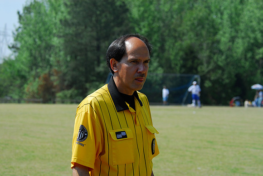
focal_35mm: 120
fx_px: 878
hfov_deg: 17.0
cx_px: 132
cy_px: 88
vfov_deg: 11.4
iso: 100
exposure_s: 1/125
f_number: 5.6
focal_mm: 80
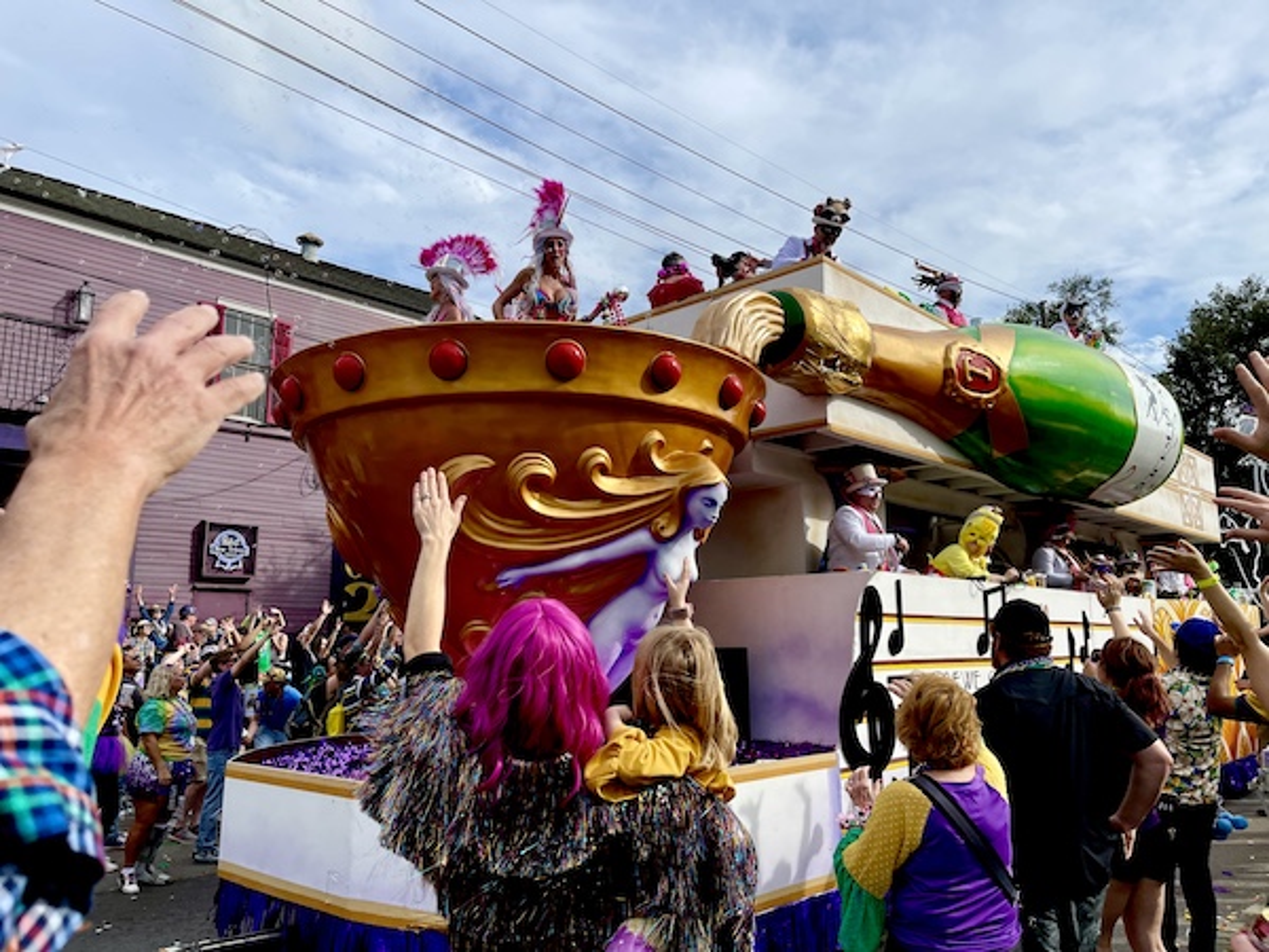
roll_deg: -1.4
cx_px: 634
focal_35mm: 25
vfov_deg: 54.9
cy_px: 476
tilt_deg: +8.3
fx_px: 916
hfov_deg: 69.4
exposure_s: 1/3788
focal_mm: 5.1
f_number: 1.6
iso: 32
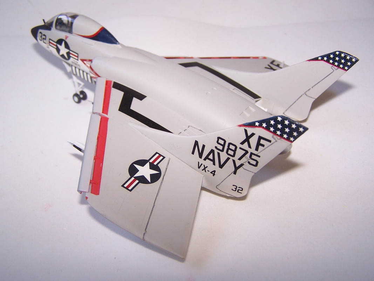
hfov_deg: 49.0
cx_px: 187
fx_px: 411
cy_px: 140
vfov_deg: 37.7
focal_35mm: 38
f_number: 2.8
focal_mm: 6.3
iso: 80
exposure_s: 1/60
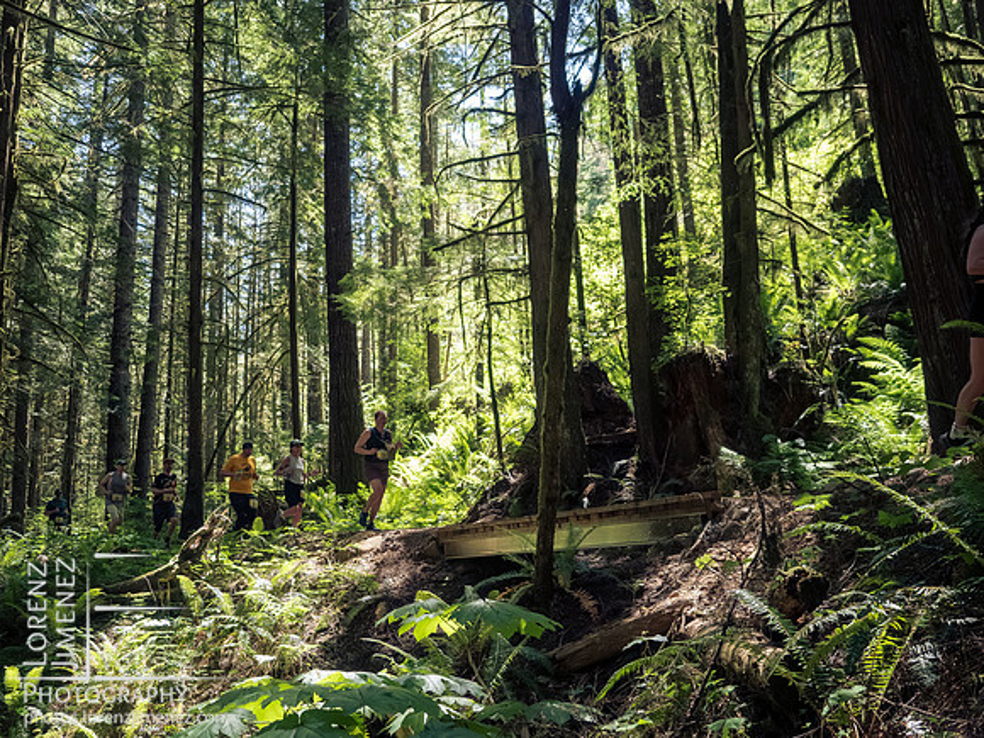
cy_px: 369
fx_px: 966
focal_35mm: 34
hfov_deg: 54.0
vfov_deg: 41.8
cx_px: 492
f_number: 2.8
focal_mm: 17
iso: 1600
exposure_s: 1/1000
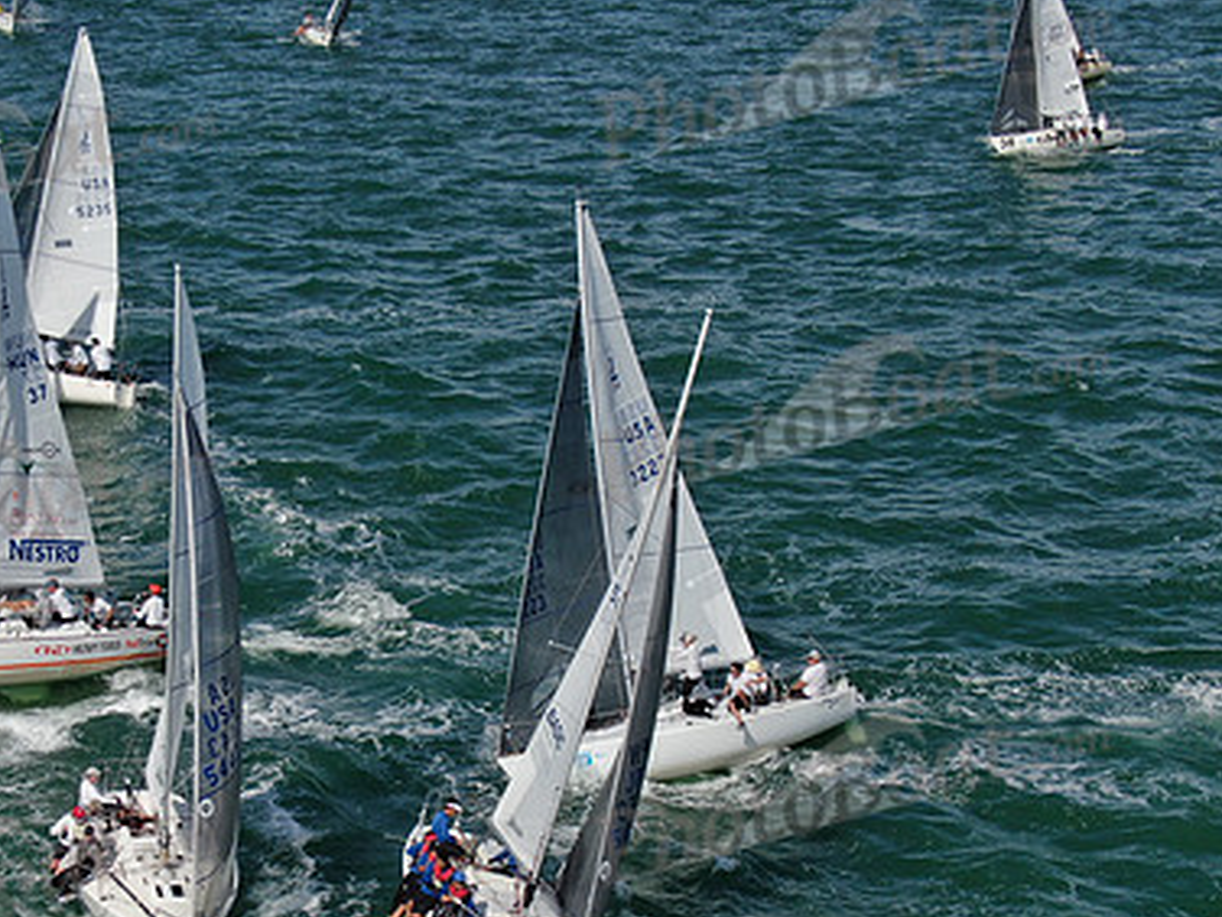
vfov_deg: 19.8
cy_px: 652
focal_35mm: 74
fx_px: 2612
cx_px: 410
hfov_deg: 26.2
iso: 100
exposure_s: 1/1250
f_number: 3.8
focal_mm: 8.6
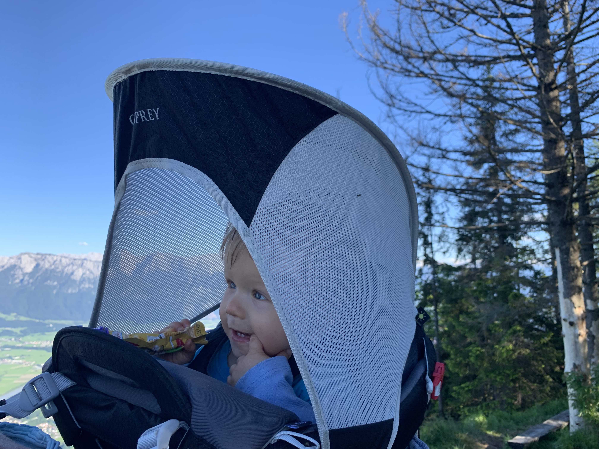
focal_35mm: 26
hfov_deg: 67.3
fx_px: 450
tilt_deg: +7.5
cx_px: 300
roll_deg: +1.1
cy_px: 224
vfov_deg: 53.1
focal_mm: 4.25
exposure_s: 1/476
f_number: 1.8
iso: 25
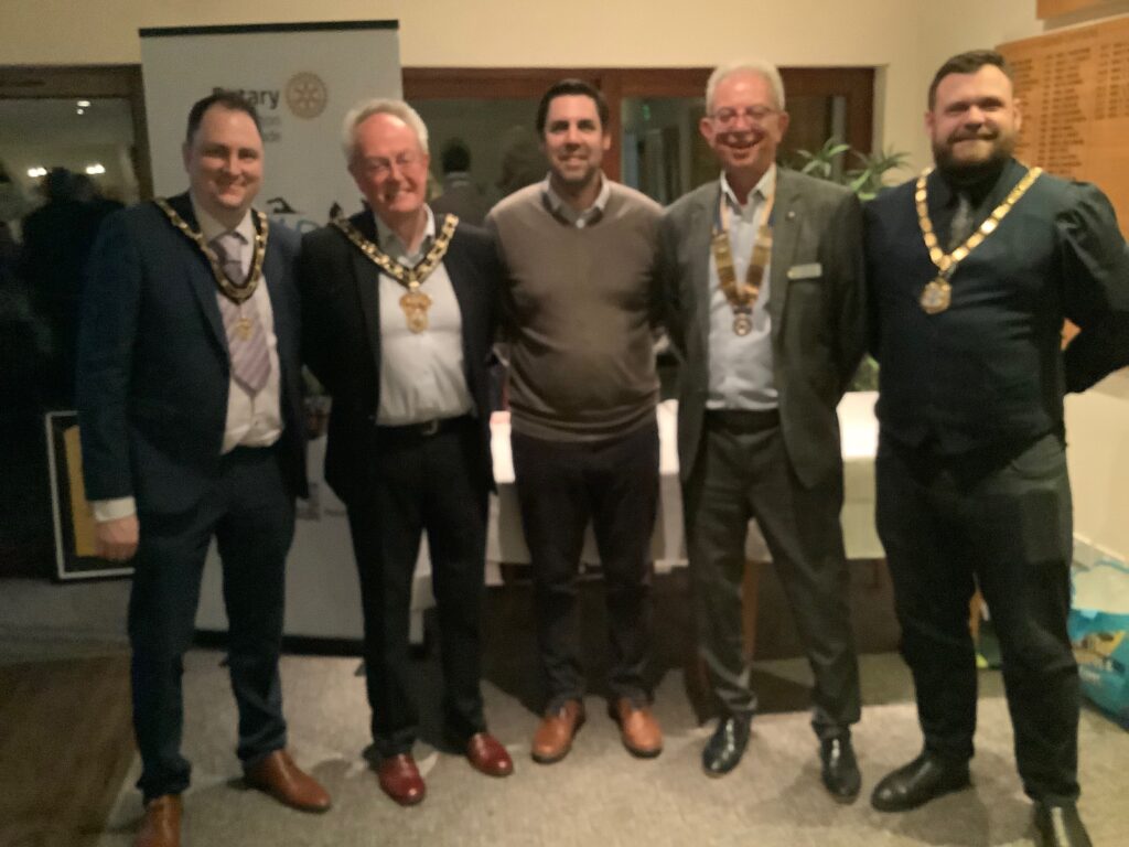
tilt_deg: -13.0
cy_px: 424
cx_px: 564
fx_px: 1011
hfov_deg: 58.4
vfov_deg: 45.4
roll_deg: +1.8
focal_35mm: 31
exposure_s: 1/17
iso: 800
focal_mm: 3.3
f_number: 2.4
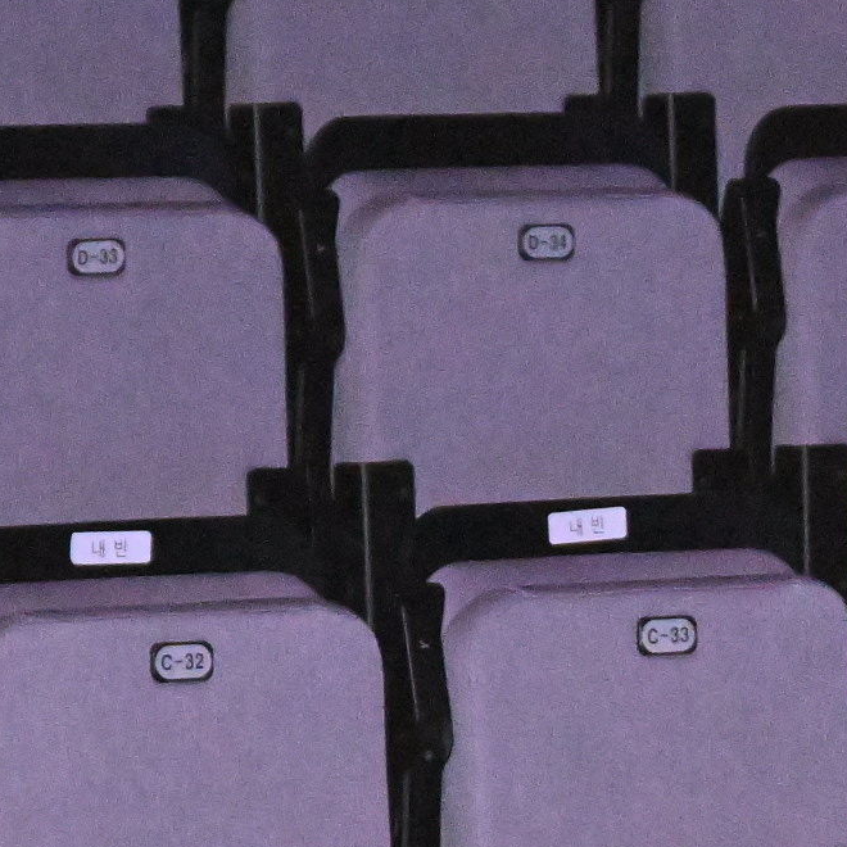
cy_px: 1409
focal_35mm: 510
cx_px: 1125
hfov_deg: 3.4
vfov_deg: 3.4
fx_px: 14118
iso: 10000
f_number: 6.3
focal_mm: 96
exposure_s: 1/250
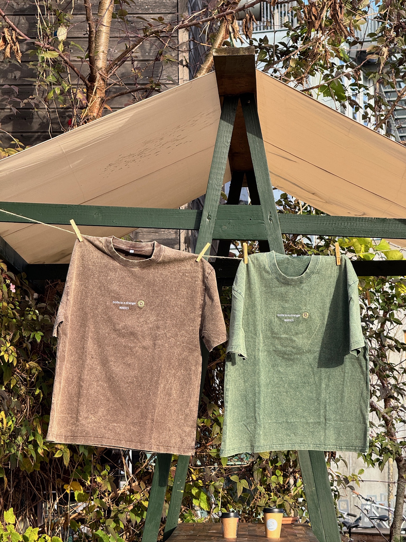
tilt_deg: +6.0
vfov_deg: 16.4
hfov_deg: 12.3
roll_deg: +0.9
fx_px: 1877
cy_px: 271
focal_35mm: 120
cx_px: 203
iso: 50
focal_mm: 15.66
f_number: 2.8
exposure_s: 1/225
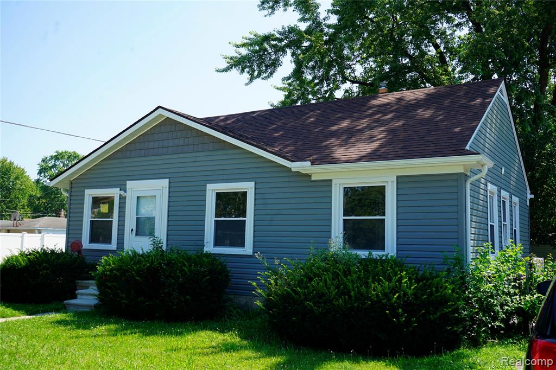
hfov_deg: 54.4
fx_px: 540
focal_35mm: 35
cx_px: 278
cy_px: 185
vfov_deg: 37.8
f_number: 9
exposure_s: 1/100
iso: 100
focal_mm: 35
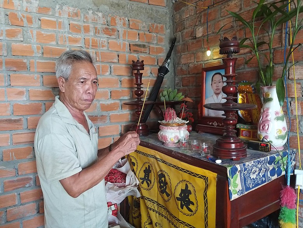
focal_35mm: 27
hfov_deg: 65.3
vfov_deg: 51.4
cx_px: 152
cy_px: 114
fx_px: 236
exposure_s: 1/50
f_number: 1.7
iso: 250
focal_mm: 3.93
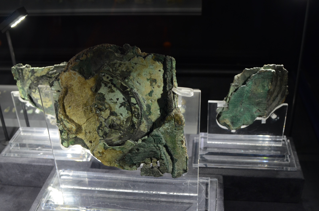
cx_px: 160
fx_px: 385
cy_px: 106
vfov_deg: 30.7
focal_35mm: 44
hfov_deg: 45.1
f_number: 6.3
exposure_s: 1/40
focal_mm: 29
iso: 800
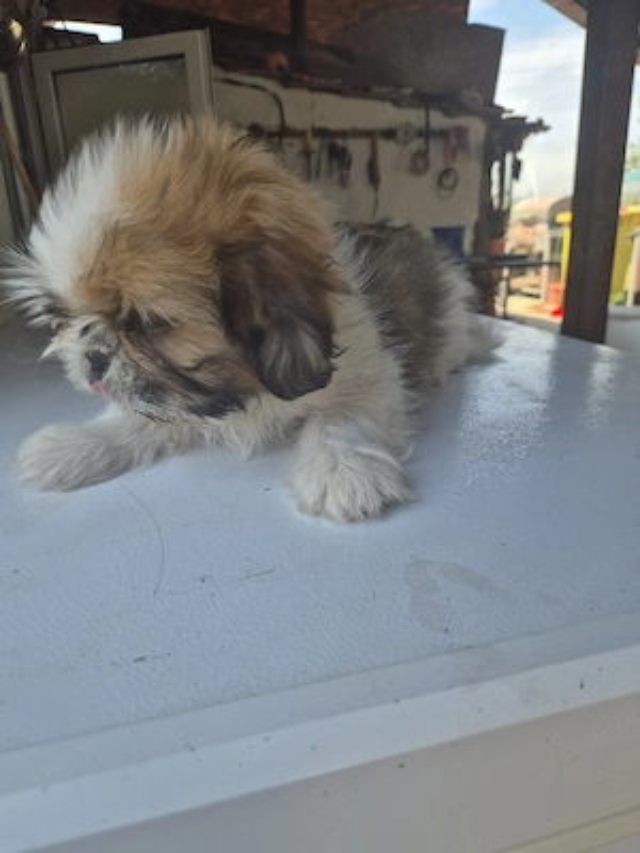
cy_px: 426
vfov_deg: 73.9
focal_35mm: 23
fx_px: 567
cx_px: 320
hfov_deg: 58.9
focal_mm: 5.4
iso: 25
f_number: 1.8
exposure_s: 1/556
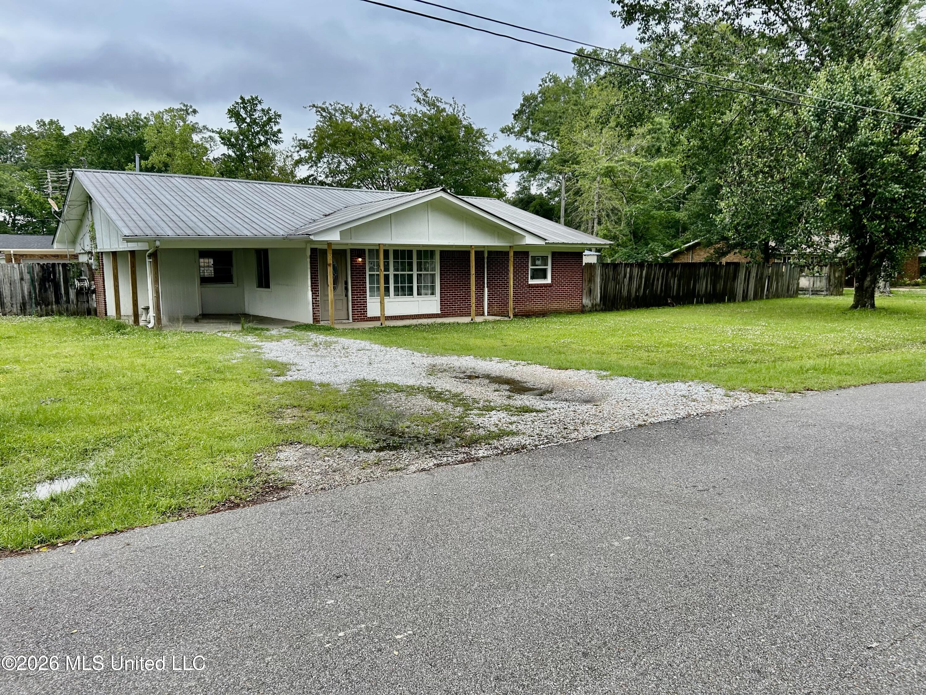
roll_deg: +0.4
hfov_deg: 67.3
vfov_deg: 53.1
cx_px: 463
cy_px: 348
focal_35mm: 26
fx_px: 696
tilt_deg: -7.0
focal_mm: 5.7
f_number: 1.5
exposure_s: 1/1079
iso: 50
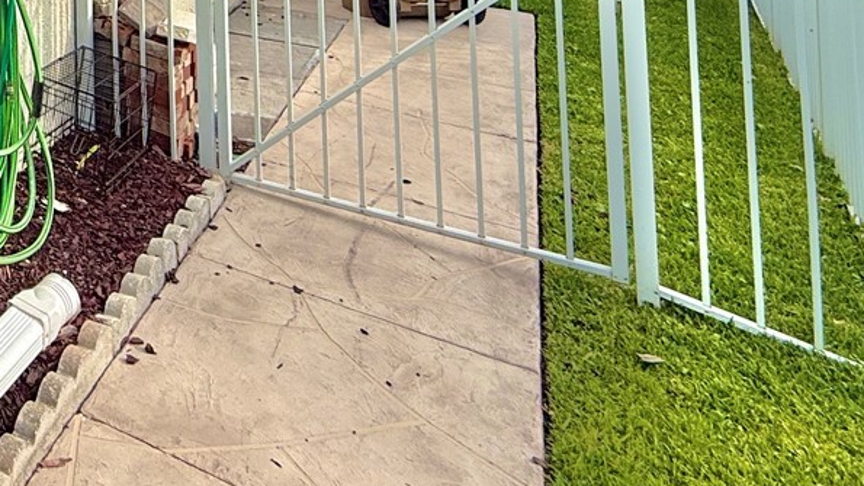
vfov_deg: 22.5
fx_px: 940
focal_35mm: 41
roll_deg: -0.1
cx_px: -150
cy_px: -287
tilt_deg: +3.7
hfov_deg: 38.1
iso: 50
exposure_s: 1/1339
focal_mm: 2.22
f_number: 2.2
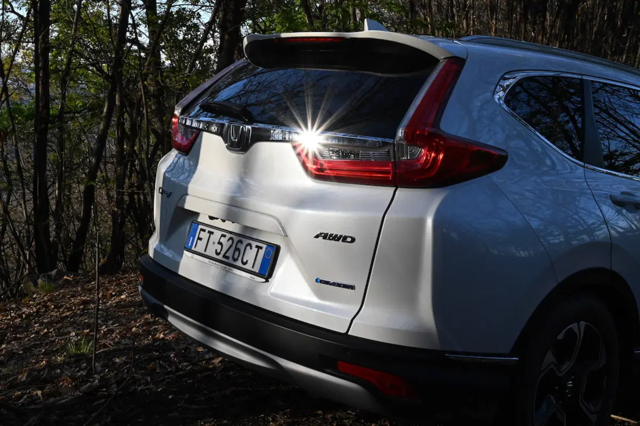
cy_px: 213
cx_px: 320
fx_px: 746
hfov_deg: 46.4
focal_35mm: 42
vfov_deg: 31.8
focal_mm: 42
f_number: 20
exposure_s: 1/800
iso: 5600
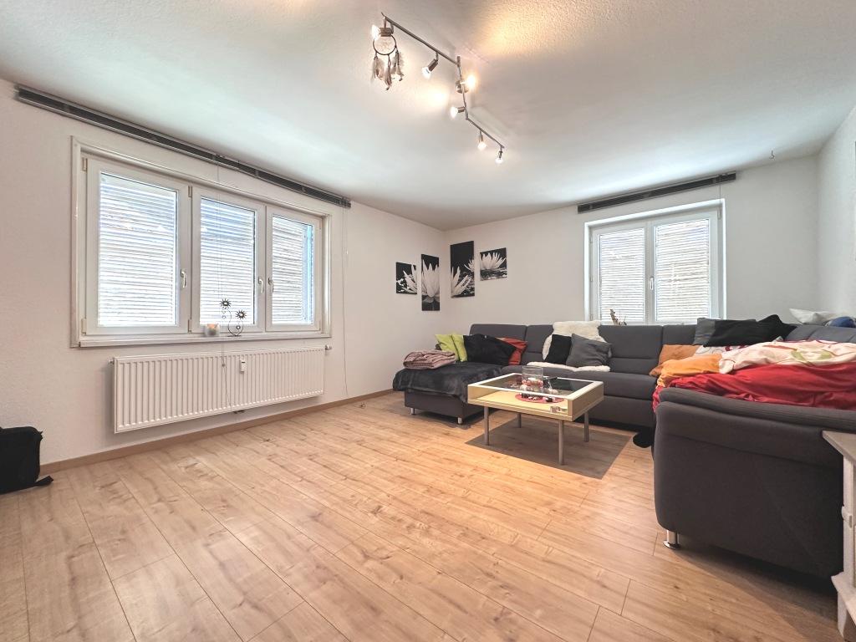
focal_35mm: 14
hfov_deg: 102.1
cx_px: 428
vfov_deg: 85.7
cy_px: 321
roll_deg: +0.1
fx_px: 346
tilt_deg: +0.1
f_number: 2.2
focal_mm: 2.22
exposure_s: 1/50
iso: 320
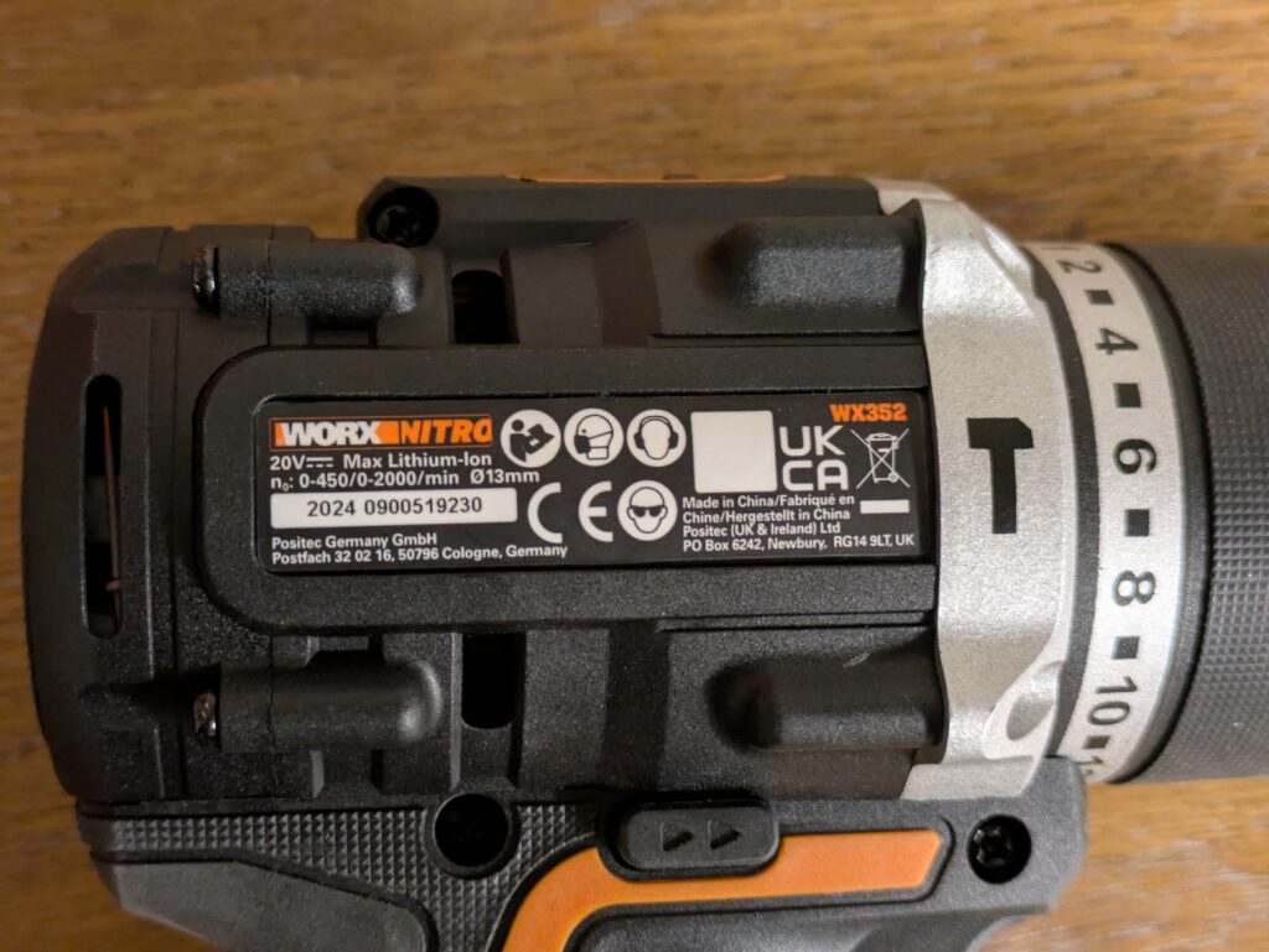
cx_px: 634
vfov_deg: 28.6
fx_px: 1871
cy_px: 476
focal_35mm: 51
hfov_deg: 37.5
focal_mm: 5.43
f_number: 1.89
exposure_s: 1/25
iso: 421
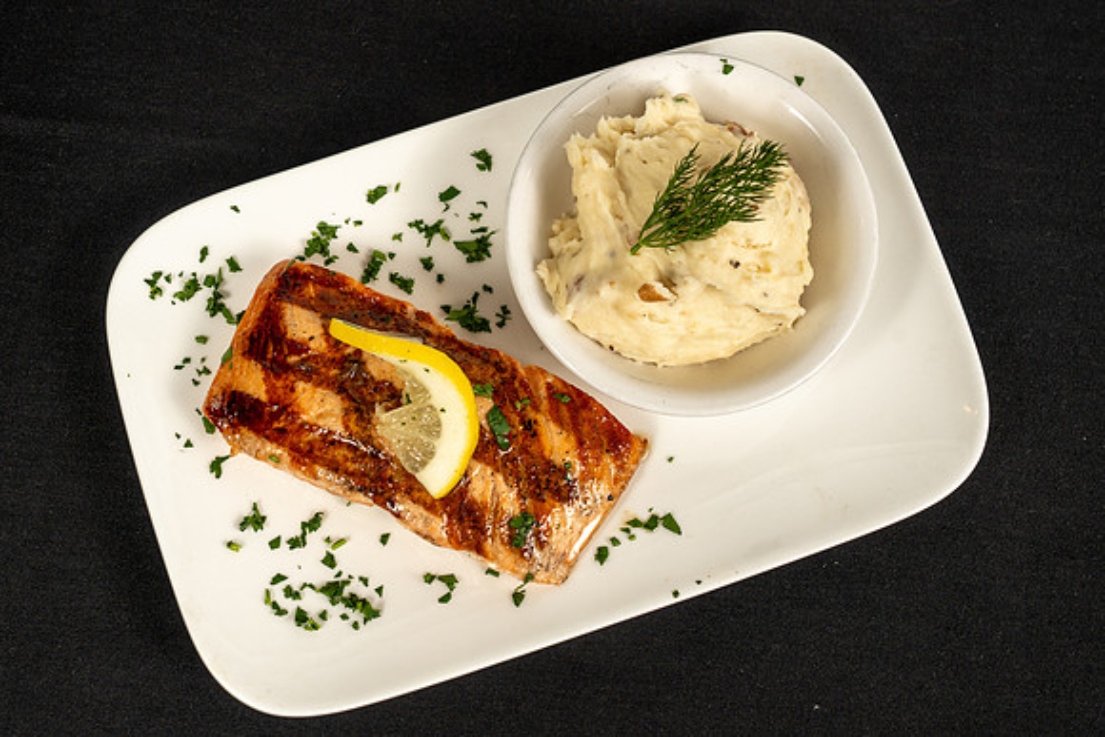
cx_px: 575
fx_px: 1401
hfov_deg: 43.0
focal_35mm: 46
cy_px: 353
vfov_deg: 29.5
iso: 400
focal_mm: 41
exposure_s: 1/200
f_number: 8
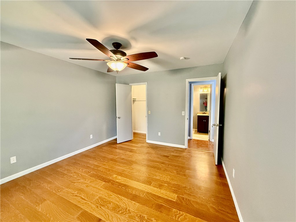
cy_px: 111
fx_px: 120
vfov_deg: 85.7
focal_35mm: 14
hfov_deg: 102.1
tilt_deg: -3.4
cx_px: 148
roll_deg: +0.0
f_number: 2.2
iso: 500
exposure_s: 1/60
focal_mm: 2.22
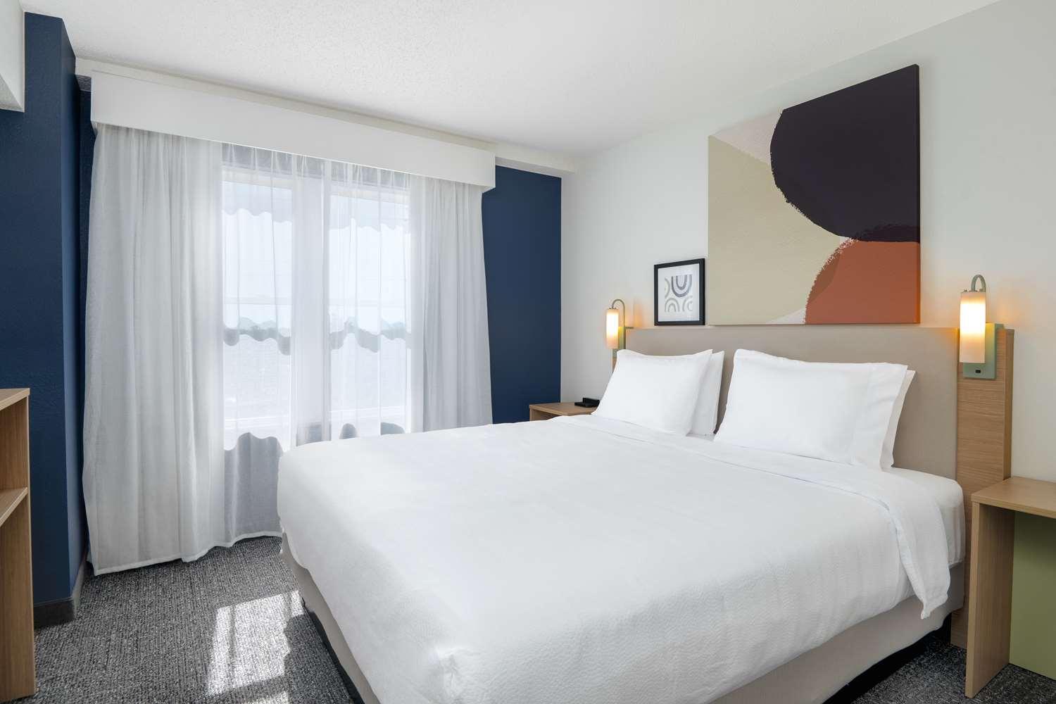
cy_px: 352
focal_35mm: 18
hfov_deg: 90.0
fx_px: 528
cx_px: 528
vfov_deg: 67.4
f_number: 9
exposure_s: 1/13
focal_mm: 18
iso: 200
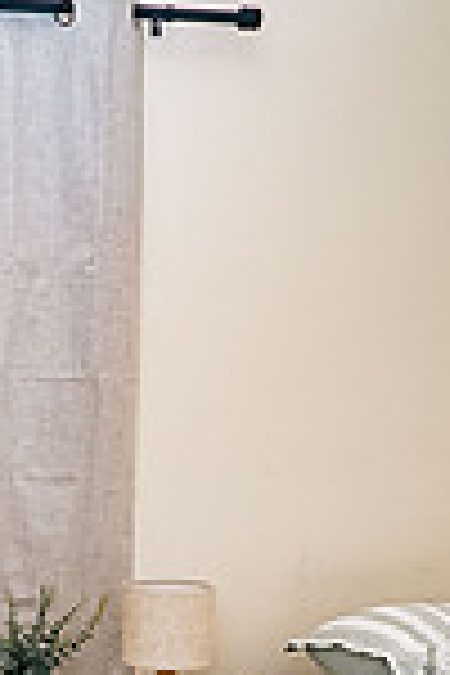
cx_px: -140
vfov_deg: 26.0
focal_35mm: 72
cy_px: 742
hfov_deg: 17.7
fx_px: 1350
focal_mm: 24
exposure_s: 1/100
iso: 640
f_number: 5.6
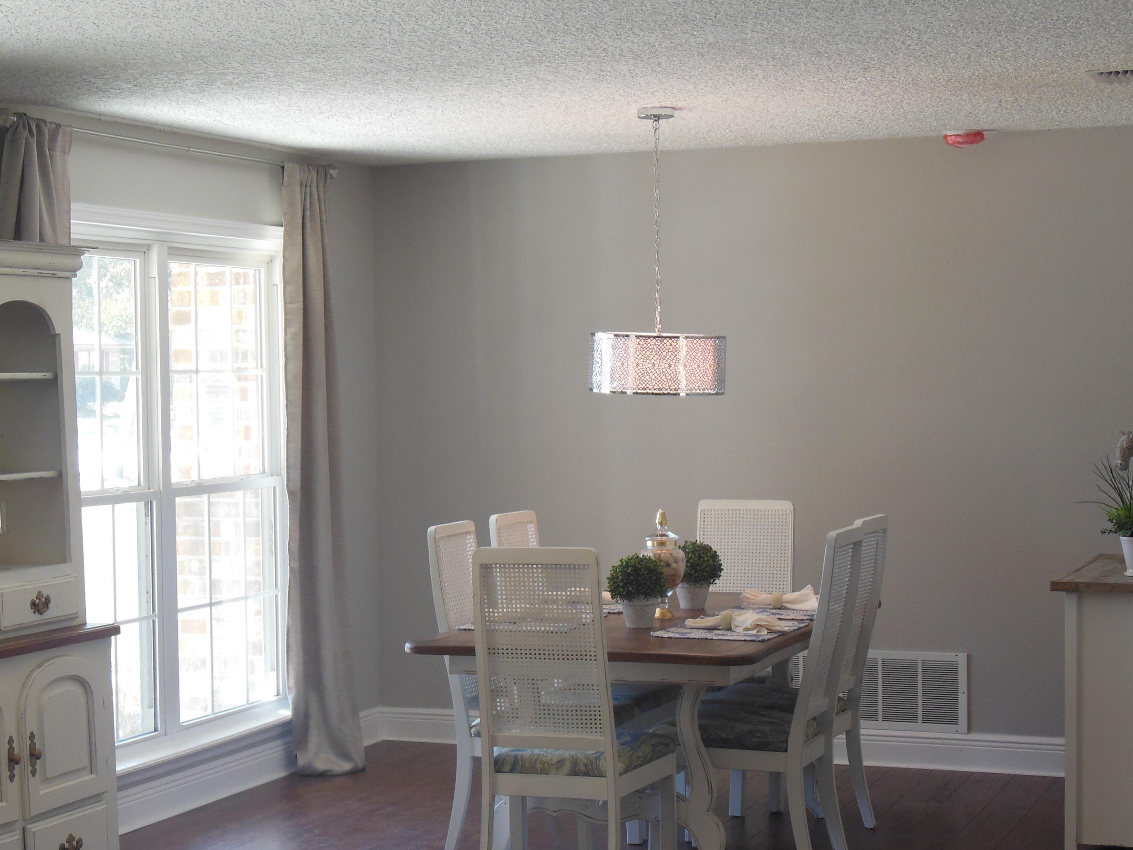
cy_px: 477
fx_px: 2356
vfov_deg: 20.4
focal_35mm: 72
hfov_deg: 27.0
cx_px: 474
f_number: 4.1
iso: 200
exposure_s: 1/30
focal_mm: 10.2
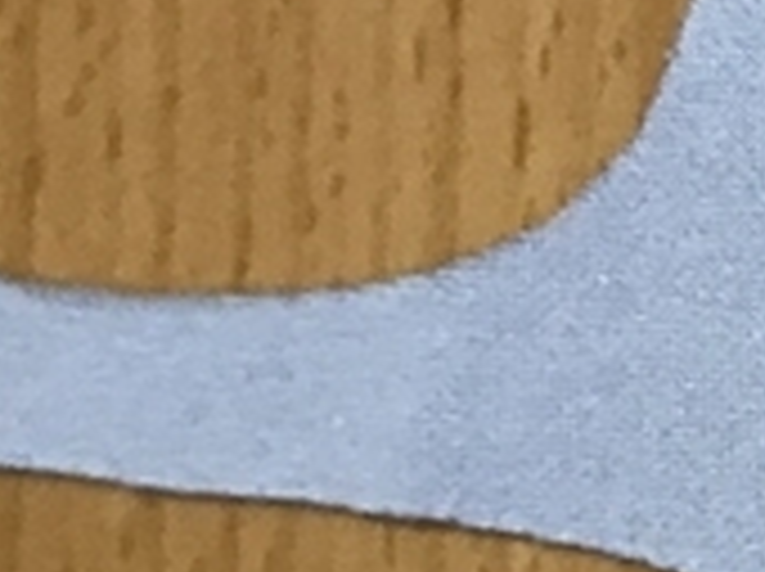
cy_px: -36
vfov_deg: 7.4
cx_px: 2174
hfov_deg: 8.6
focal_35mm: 198
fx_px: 4370
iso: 40
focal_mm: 3.99
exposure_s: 1/20
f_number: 1.8
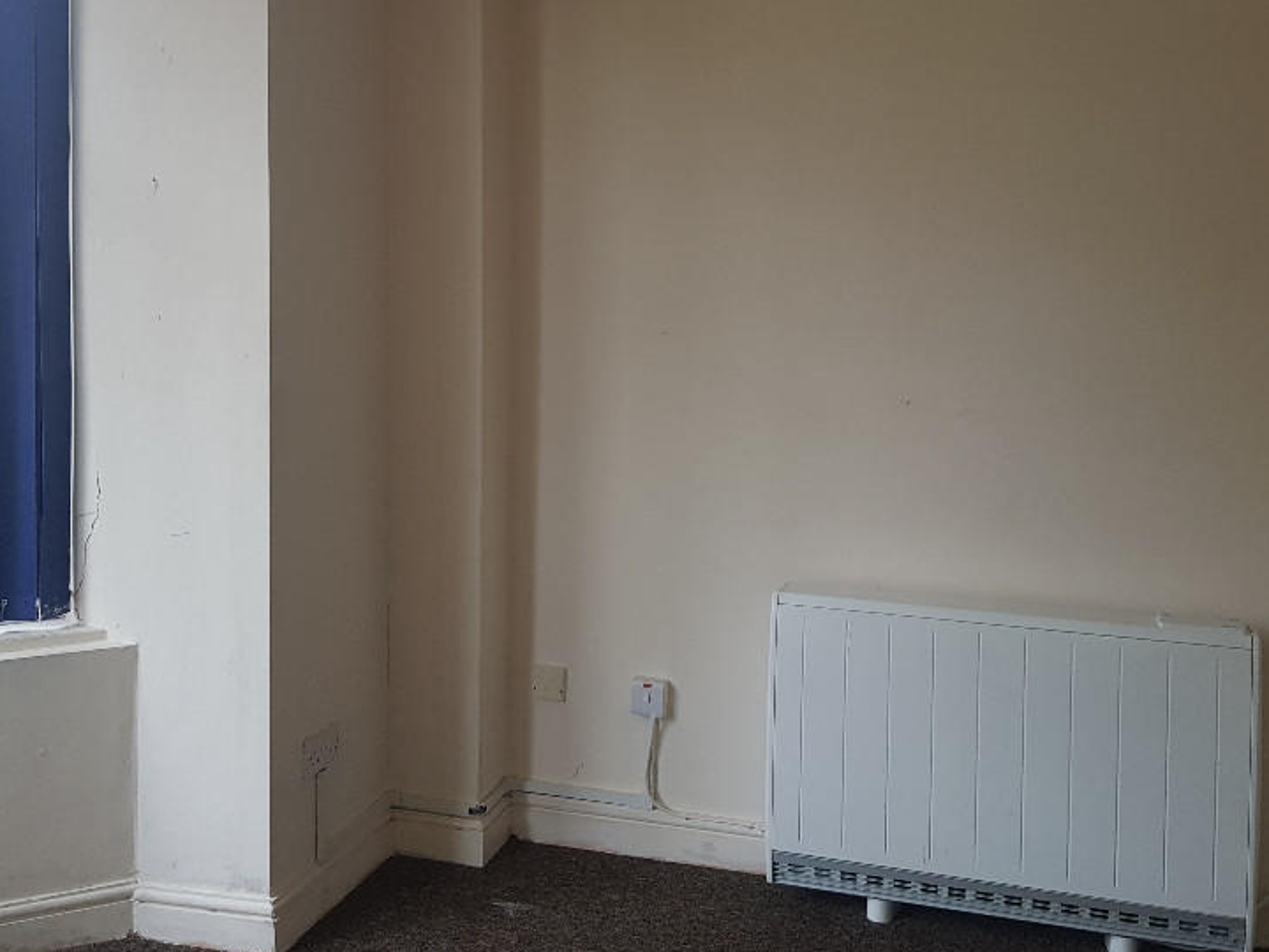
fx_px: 1356
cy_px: 280
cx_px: 700
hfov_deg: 50.1
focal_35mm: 37
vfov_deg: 38.0
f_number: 1.7
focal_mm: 4.2
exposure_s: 1/100
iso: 80
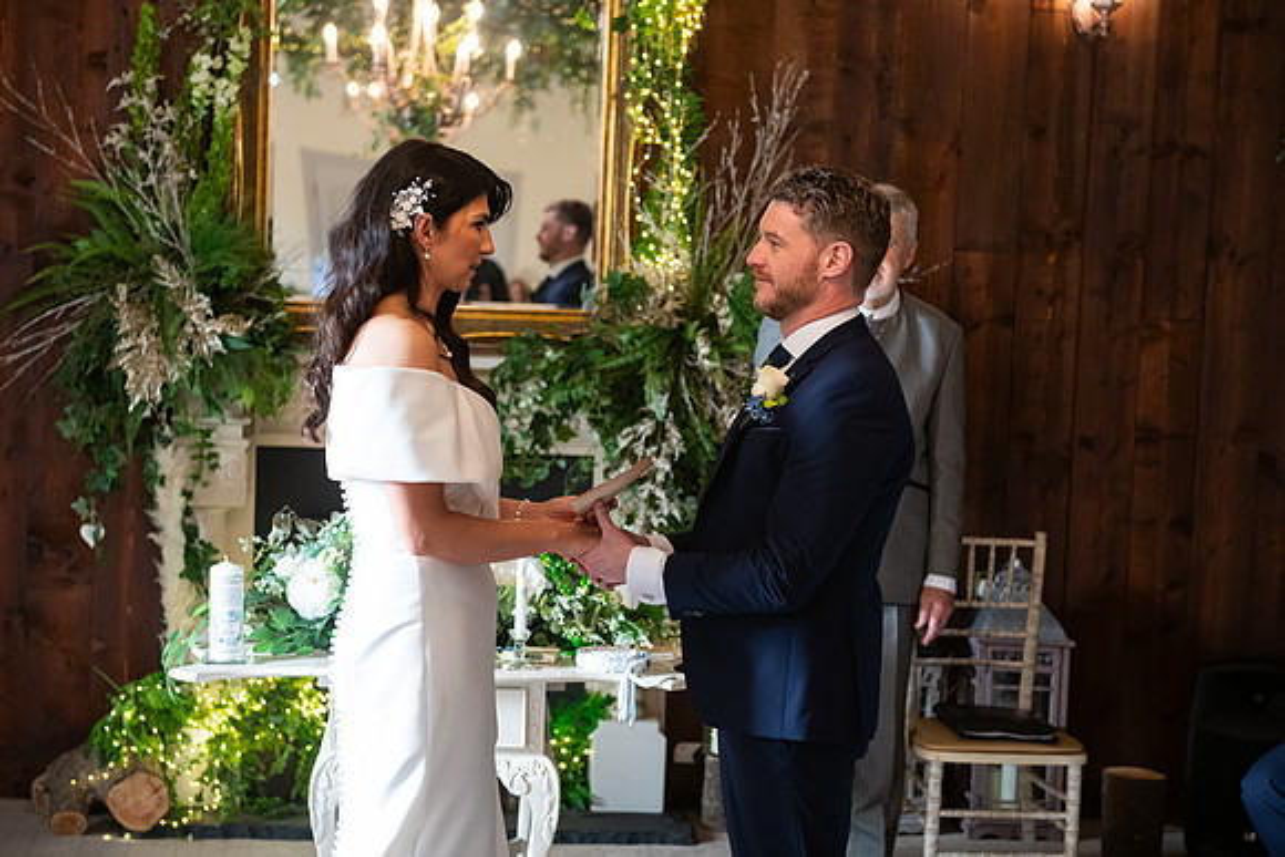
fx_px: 2499
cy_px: 428
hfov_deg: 28.8
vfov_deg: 19.5
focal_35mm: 70
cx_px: 642
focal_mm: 70
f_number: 3.5
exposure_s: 1/160
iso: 1000
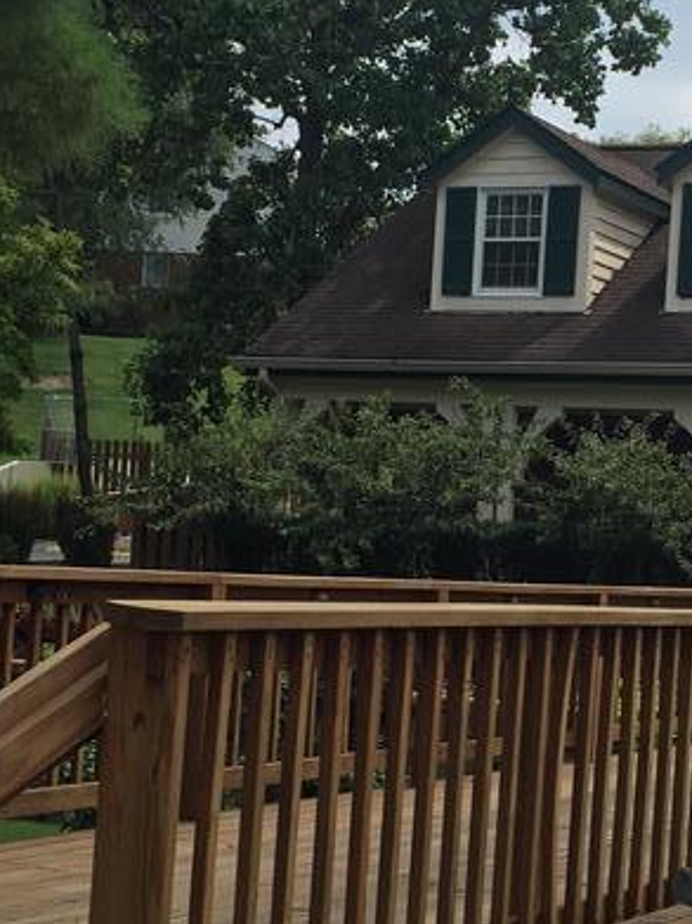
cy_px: 527
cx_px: 546
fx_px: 2027
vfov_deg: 25.6
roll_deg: -3.6
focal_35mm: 76
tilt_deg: -1.7
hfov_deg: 19.2
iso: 32
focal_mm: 4.15
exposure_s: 1/1883
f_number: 2.2
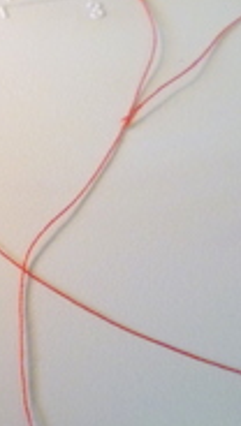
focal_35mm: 103
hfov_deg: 11.2
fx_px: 1166
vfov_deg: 20.7
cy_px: 264
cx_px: -158
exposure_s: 1/30
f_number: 3.3
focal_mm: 5.2
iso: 200
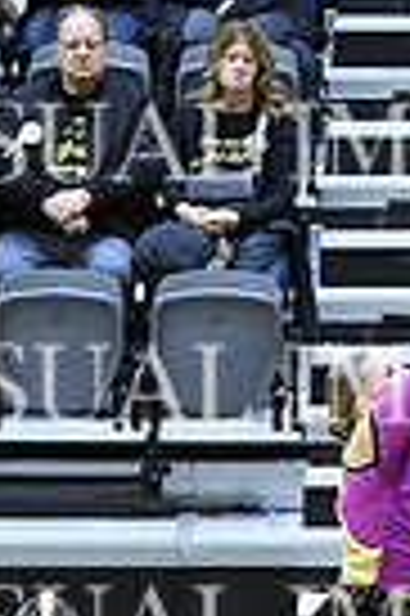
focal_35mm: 508
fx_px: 8700
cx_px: 642
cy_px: 746
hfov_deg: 2.7
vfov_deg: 4.1
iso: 5000
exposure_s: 1/400
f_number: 4
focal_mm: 80
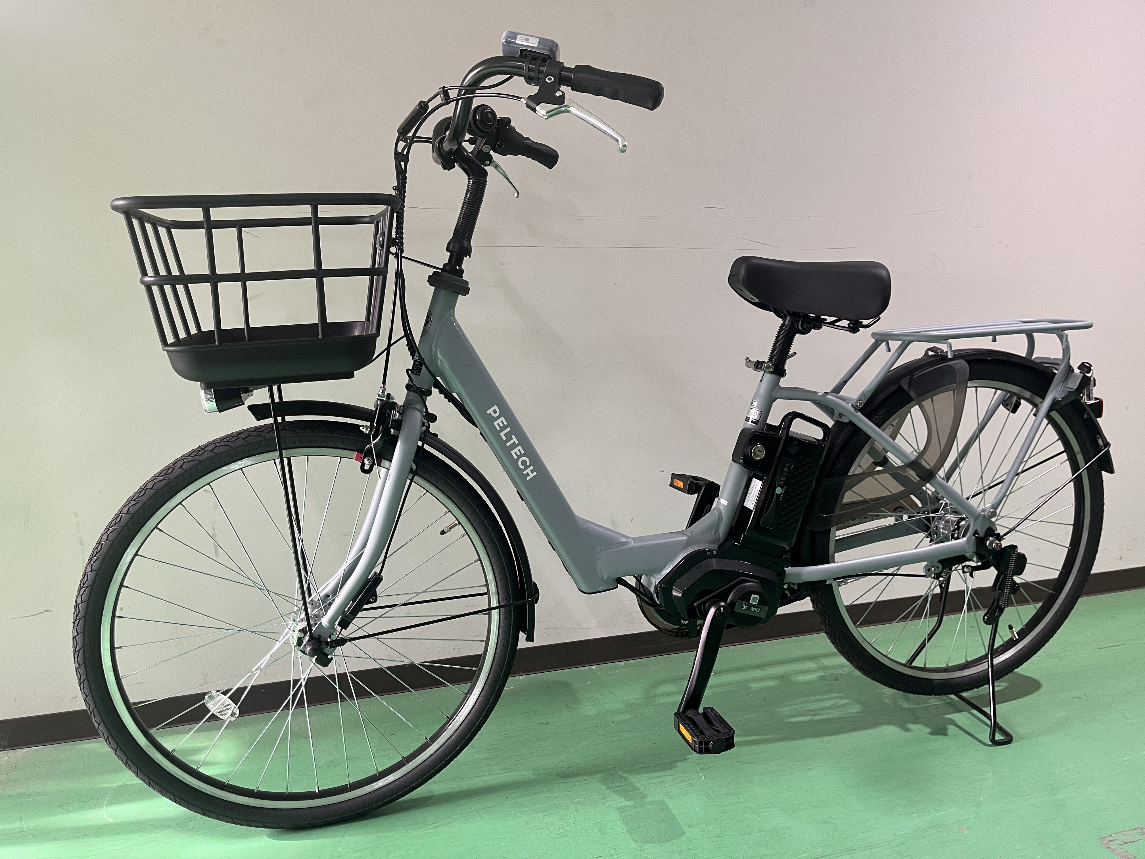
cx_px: 572
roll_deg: +1.3
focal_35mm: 26
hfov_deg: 67.3
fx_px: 860
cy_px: 430
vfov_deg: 53.1
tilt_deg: -11.4
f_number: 1.6
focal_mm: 5.1
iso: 160
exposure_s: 1/60
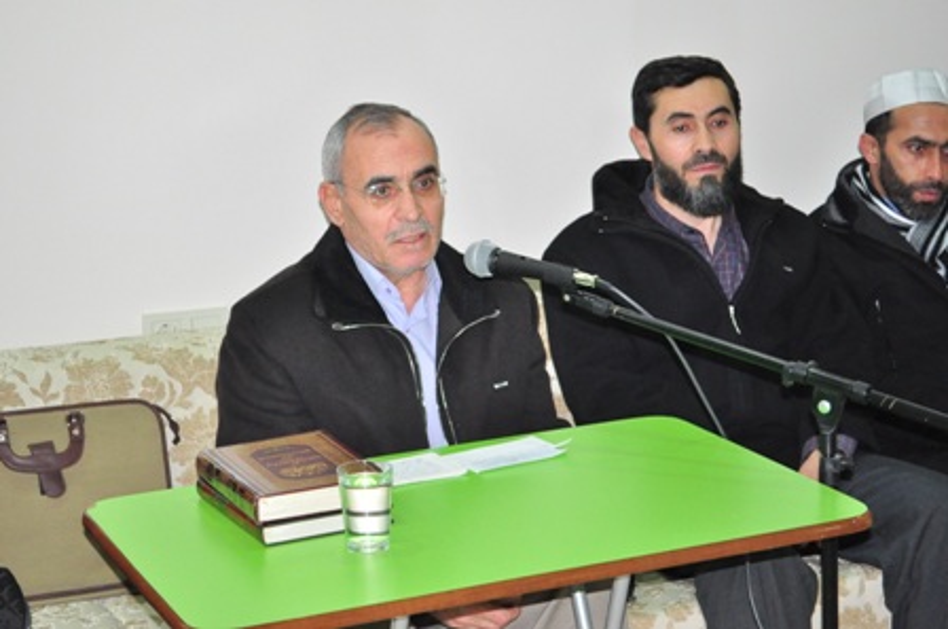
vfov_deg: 16.5
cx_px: 474
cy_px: 314
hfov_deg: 24.7
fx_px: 2169
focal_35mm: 82
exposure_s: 1/100
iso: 1600
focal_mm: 55
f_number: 5.6
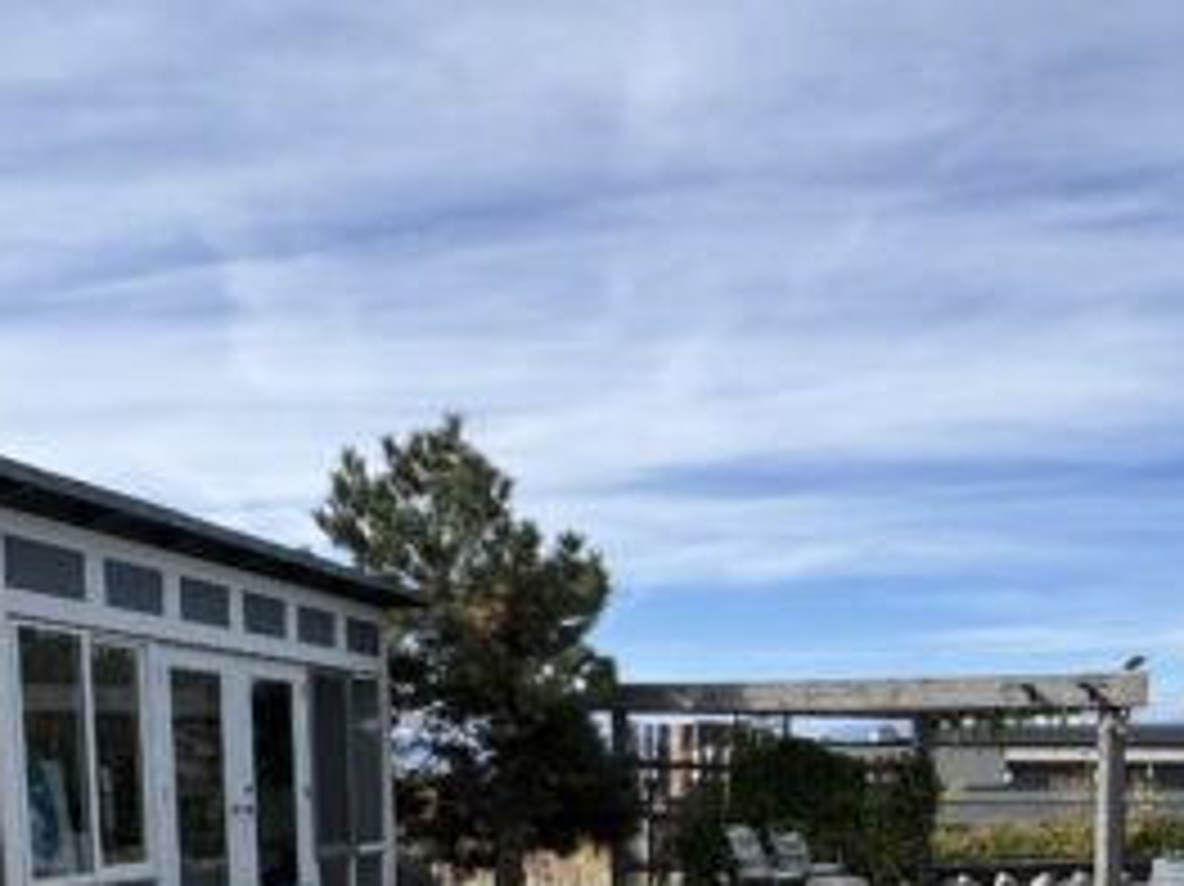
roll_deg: -0.7
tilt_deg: -4.8
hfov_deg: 55.1
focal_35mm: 32
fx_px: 1094
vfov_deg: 39.4
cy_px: 868
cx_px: 833
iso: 50
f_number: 2.2
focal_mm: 2.22
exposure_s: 1/1880
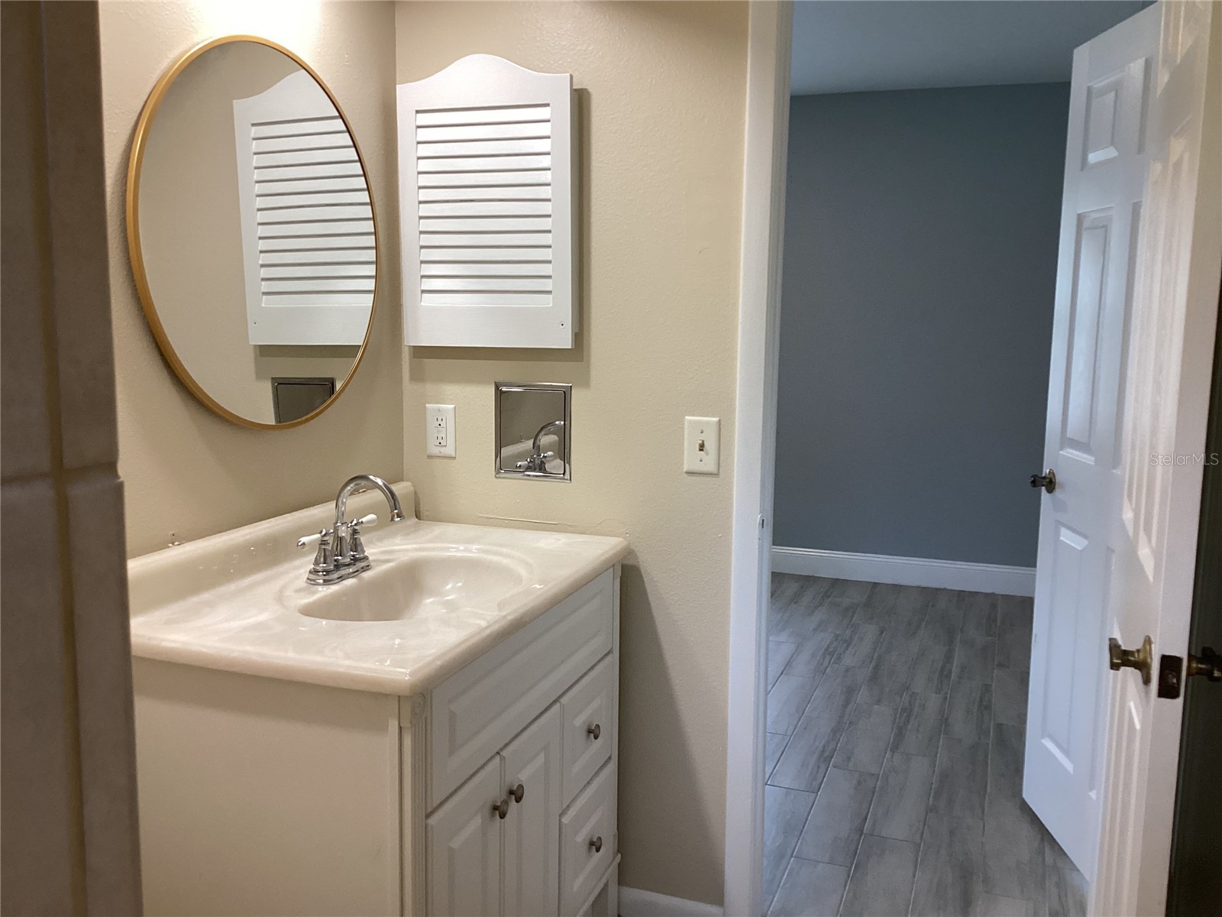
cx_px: 611
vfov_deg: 45.4
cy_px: 458
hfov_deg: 58.4
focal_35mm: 31
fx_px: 1094
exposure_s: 1/60
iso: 160
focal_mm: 3.3
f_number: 2.4
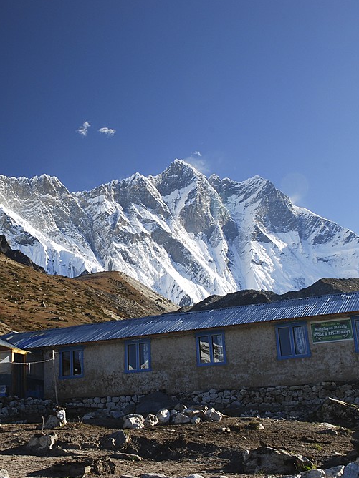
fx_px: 702
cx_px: 97
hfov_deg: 28.4
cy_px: 241
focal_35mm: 51
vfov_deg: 37.7
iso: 200
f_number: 11
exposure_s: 1/40
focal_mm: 23
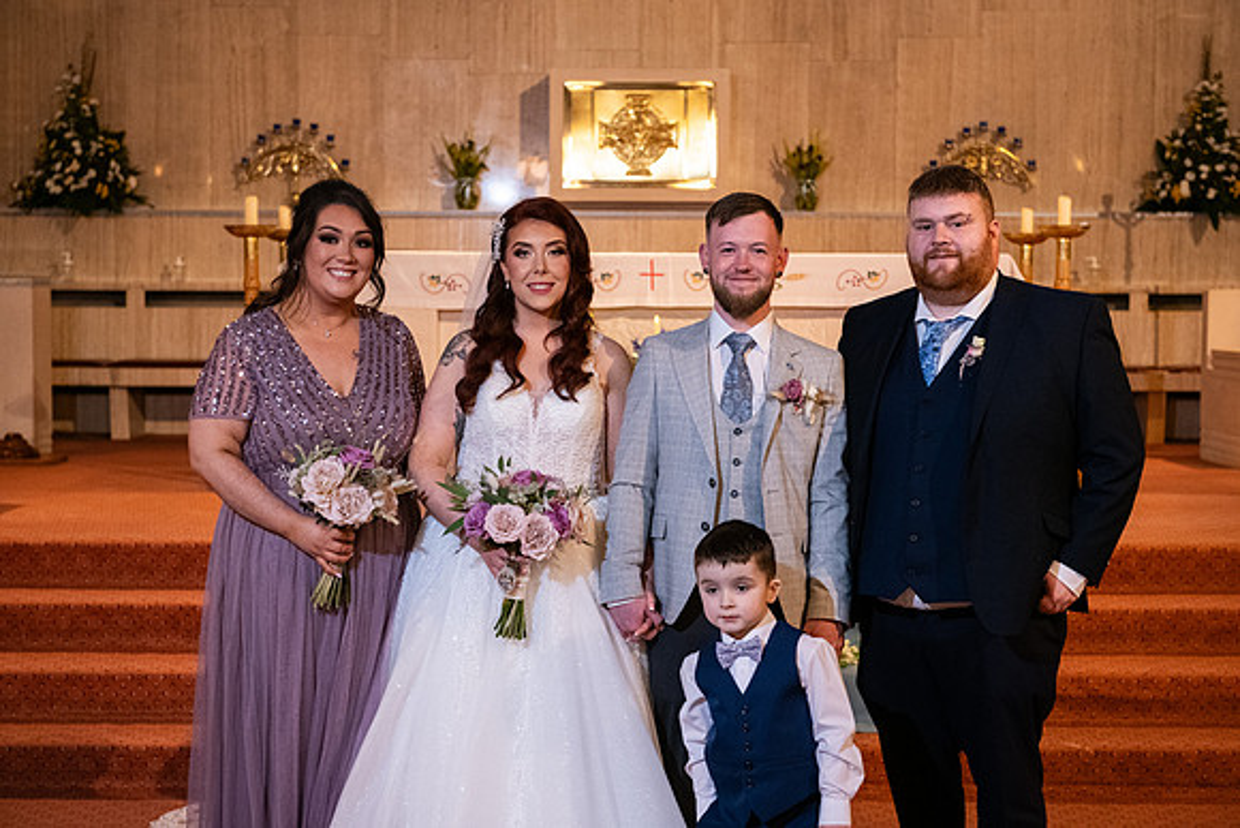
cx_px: 620
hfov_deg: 32.4
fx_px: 2136
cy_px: 414
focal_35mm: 62
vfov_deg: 21.9
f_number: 5
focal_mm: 62
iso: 2000
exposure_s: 1/160
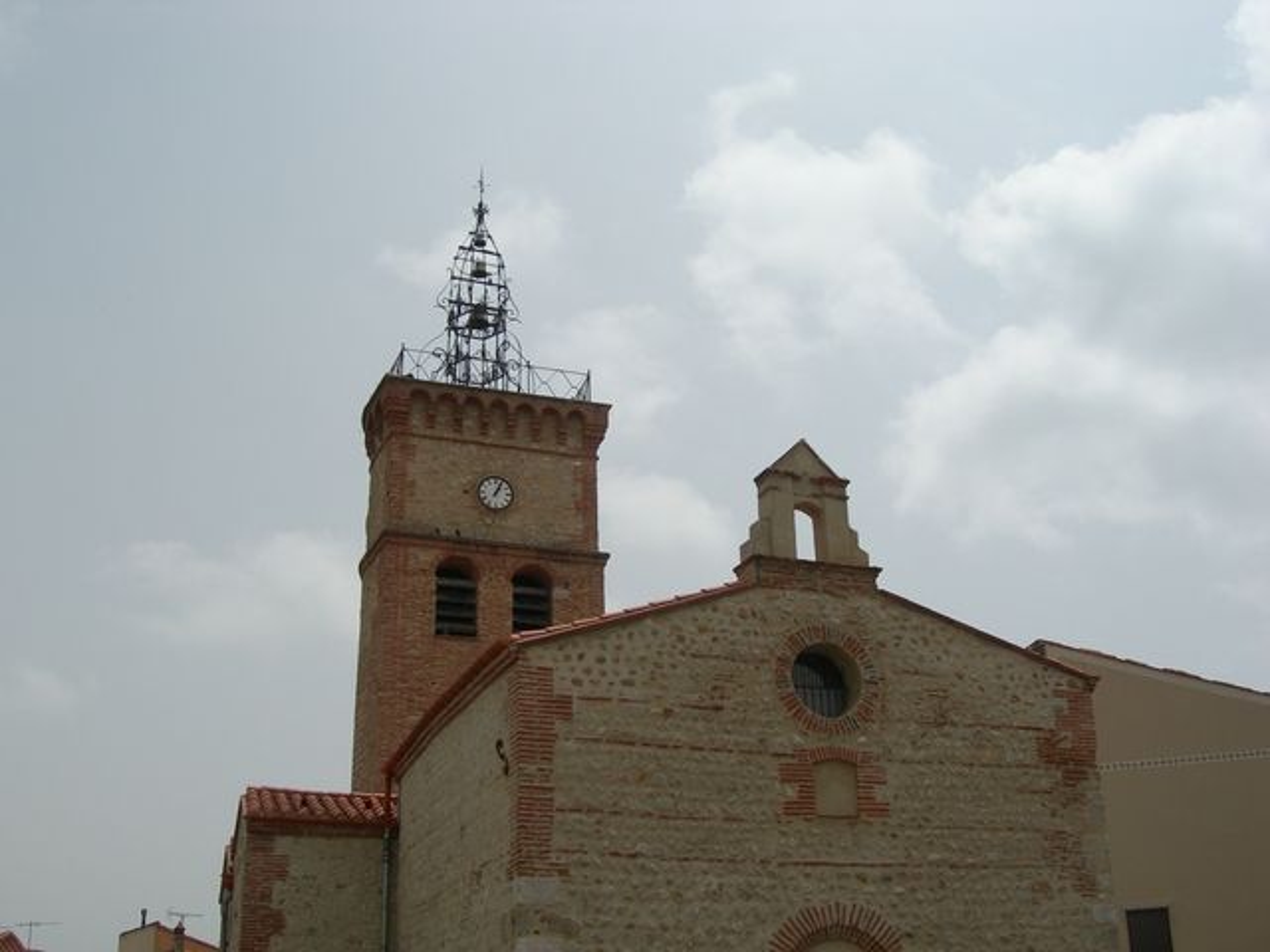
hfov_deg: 49.0
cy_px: 476
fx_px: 1394
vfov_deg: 37.7
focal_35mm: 38
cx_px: 635
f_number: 4.8
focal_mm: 7.8
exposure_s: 1/1269
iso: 50
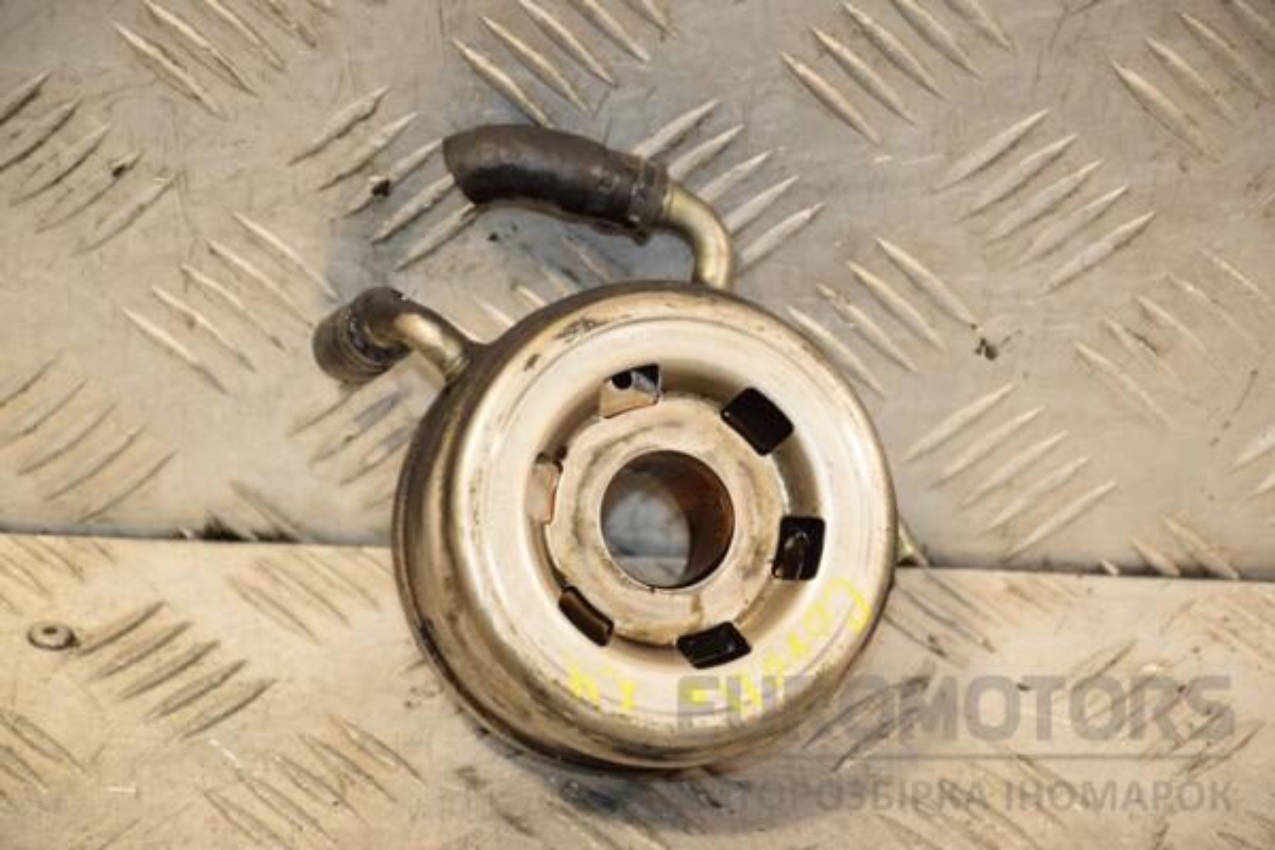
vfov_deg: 8.7
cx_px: 638
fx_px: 5578
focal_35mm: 158
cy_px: 425
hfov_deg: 13.0
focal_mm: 105
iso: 800
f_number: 6.3
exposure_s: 1/200
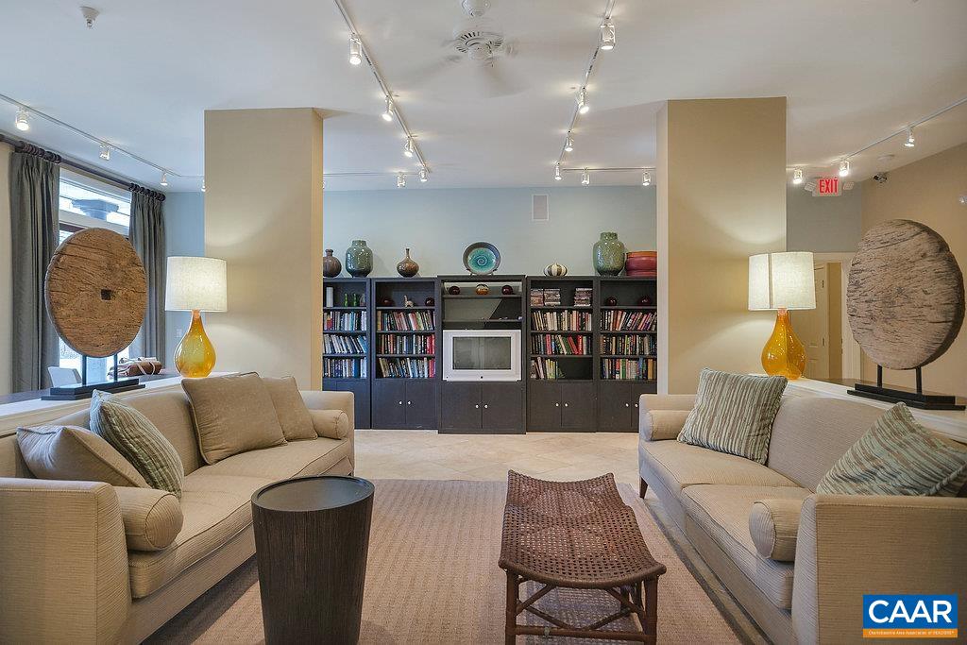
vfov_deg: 59.5
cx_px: 484
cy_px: 322
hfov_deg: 81.2
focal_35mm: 21
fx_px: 564
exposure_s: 1/15
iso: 400
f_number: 4.8
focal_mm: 14
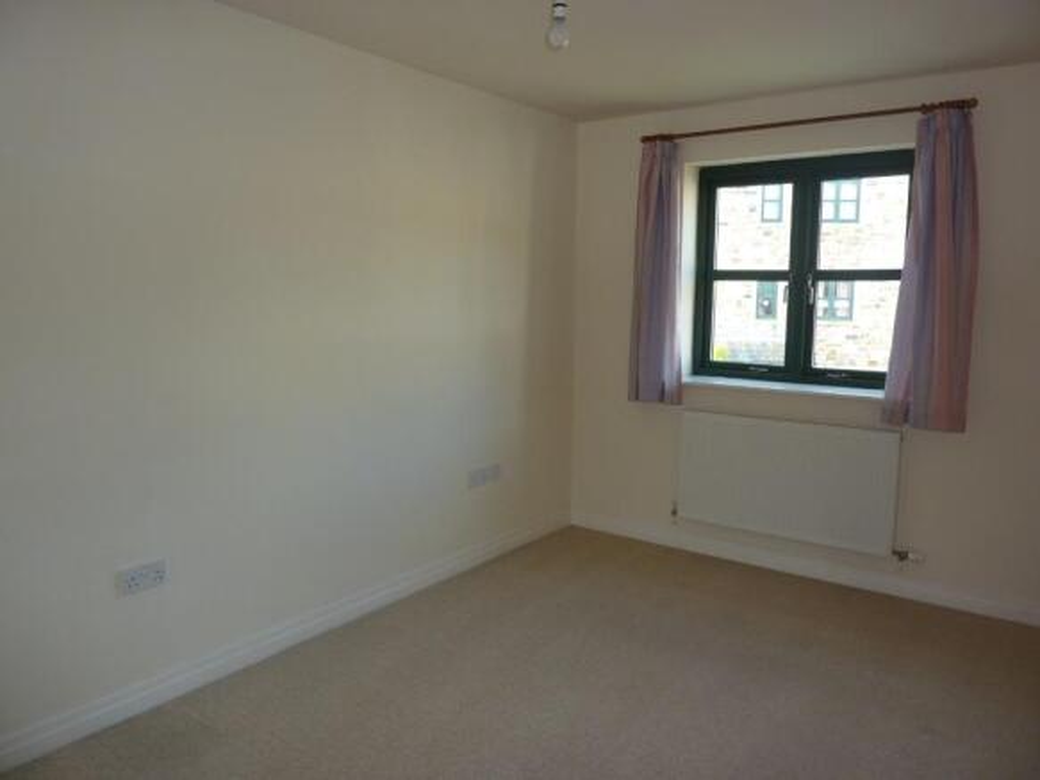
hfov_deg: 69.4
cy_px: 390
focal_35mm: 25
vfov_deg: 54.9
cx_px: 520
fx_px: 751
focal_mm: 4.1
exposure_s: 1/30
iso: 100
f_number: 3.3
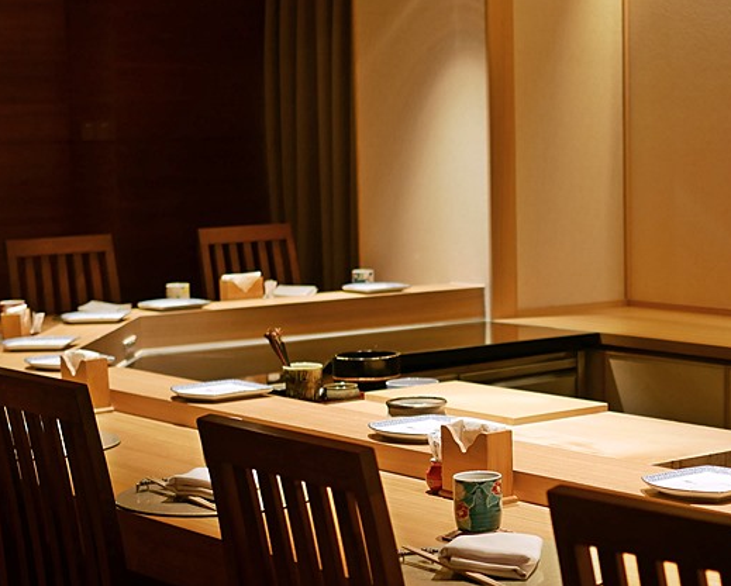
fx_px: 2035
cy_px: 354
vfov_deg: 16.4
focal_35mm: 94
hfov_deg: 20.1
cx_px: 599
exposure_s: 1/60
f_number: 1.8
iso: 400
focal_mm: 25
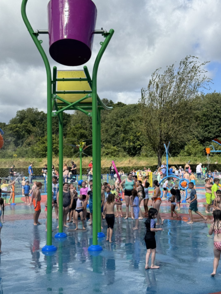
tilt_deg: +3.4
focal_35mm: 48
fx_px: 408
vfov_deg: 39.7
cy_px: 147
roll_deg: -0.3
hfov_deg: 30.3
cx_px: 110
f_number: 1.78
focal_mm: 6.76
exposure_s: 1/3425
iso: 64
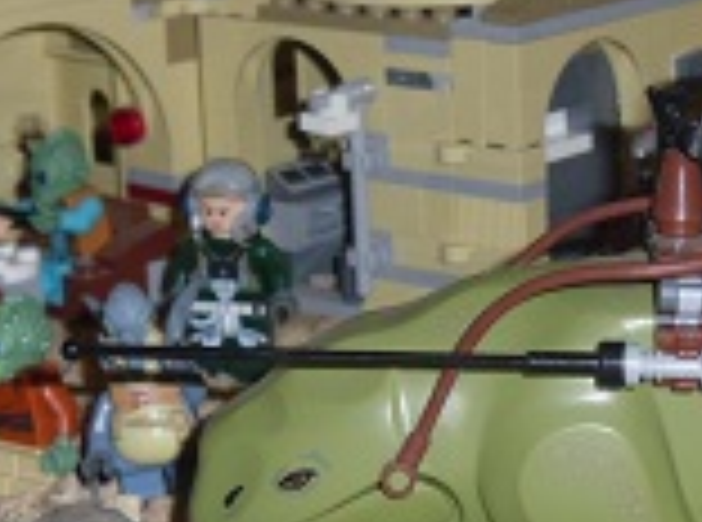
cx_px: 468
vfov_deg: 9.1
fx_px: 3275
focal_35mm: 162
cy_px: 164
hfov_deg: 12.2
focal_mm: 10.04
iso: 80
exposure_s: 1/45
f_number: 4
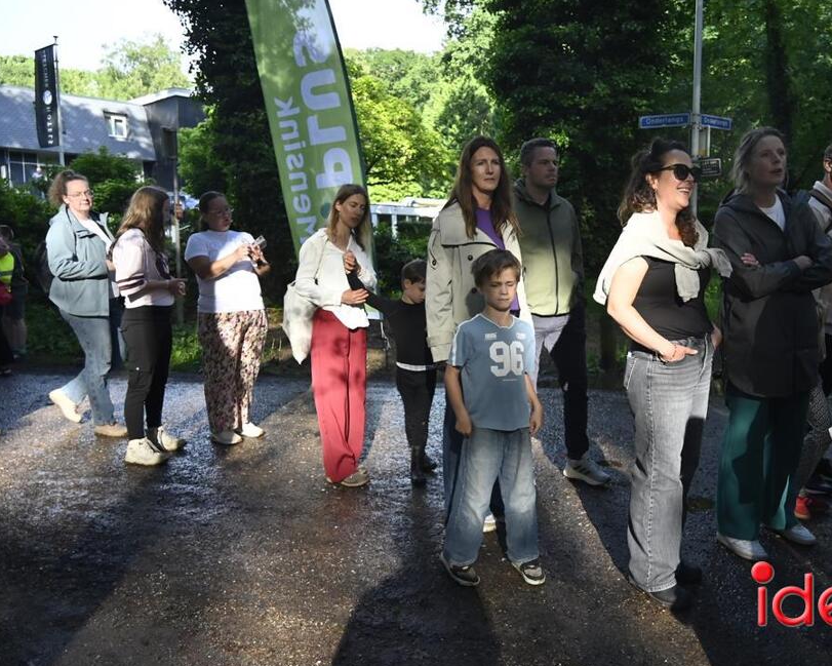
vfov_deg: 47.1
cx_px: 488
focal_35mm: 31
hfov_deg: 56.8
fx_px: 763
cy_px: 337
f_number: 5
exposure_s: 1/250
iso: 200
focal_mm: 18
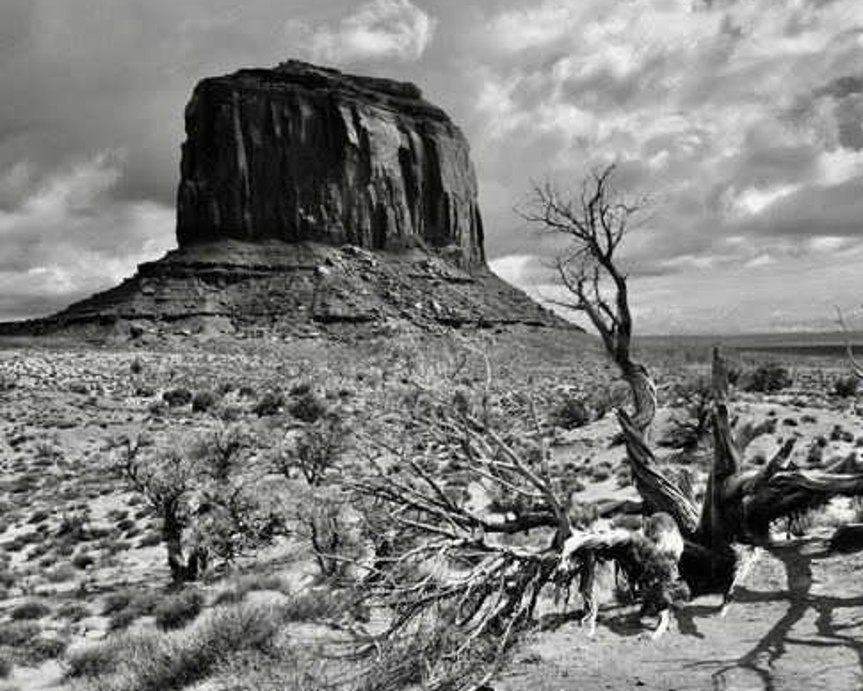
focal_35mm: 36
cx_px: 477
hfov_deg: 50.2
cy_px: 348
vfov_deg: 41.2
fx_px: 919
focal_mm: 31
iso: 1600
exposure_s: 1/1000
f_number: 18
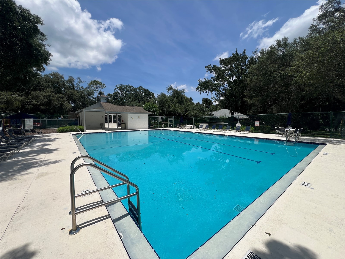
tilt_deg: -3.1
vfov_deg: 89.9
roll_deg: -0.3
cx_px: 172
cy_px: 130
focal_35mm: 13
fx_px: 130
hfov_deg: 106.2
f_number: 1.8
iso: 32
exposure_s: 1/2874
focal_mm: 1.57
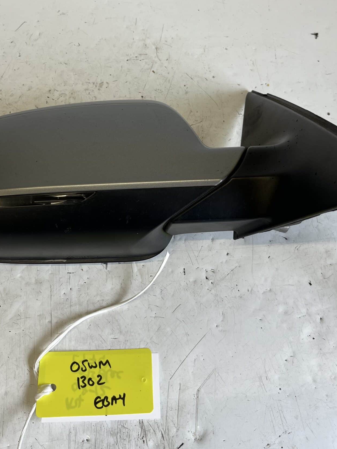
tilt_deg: -62.4
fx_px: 519
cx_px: 167
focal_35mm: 40
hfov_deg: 36.0
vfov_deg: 46.7
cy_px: 193
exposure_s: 1/100
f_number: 1.6
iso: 50
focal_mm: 5.1
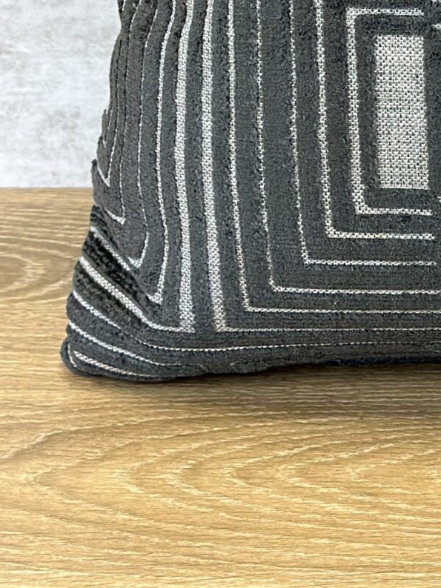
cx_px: 662
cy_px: -261
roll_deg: +0.7
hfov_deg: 9.3
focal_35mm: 155
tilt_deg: -17.0
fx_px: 2632
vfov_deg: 12.2
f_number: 1.78
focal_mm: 6.86
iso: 125
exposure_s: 1/120
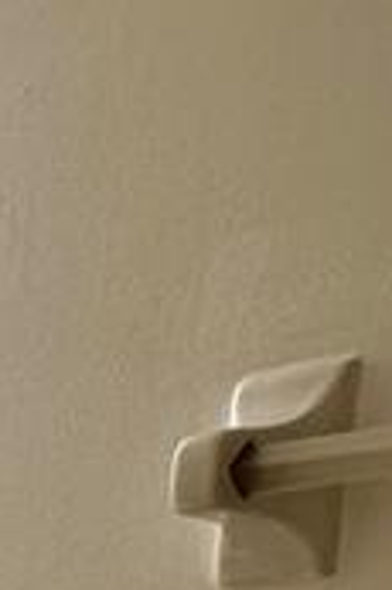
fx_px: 1653
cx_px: -869
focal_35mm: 101
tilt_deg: -14.1
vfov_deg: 16.1
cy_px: 1146
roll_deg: +2.1
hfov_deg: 9.6
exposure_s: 1/120
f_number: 2.2
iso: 40
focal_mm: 2.22
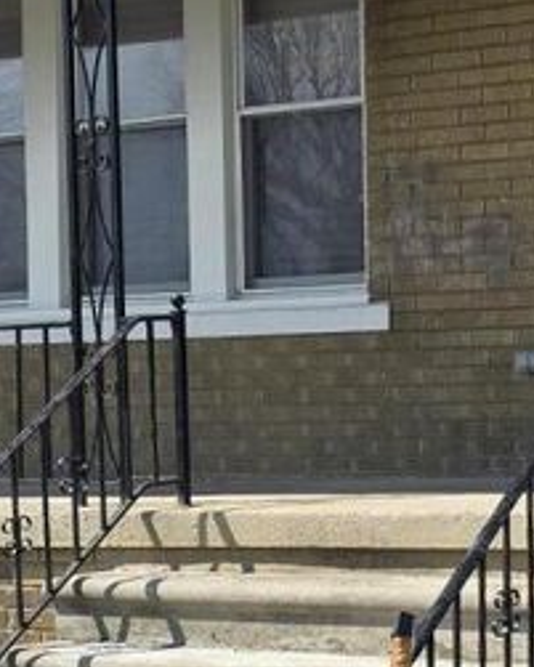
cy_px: 336
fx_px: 2409
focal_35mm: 122
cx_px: 422
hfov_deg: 12.6
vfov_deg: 15.8
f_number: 1.7
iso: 80
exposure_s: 1/5778
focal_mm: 6.25
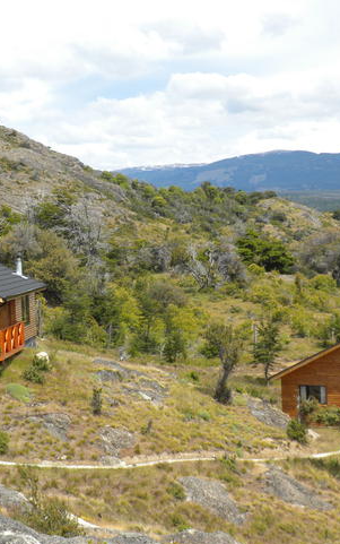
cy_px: 275
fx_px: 1274
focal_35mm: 86
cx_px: 162
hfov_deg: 15.2
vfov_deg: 24.1
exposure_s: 1/476
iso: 64
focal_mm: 10.7
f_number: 4.7
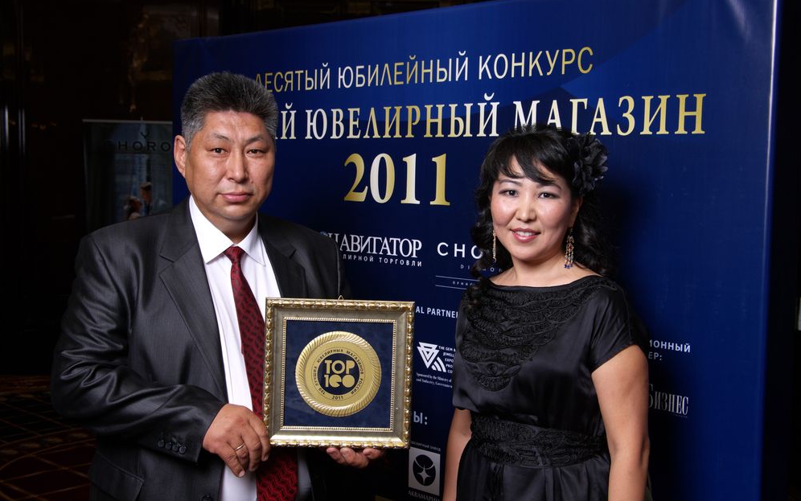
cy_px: 265
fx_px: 1037
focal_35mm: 48
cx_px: 400
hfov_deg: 42.2
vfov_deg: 27.1
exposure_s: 1/60
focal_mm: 31
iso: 200
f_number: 8
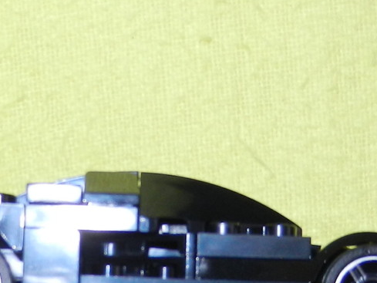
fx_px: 501
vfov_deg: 30.9
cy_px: 219
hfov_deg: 41.2
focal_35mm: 46
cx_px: 174
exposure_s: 1/30
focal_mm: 4.5
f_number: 3.5
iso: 200
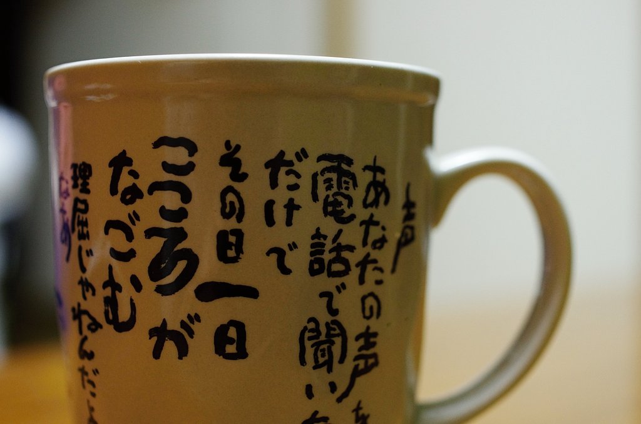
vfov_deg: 25.6
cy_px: 212
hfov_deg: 37.9
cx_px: 320
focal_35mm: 52
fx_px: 933
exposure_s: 1/40
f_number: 3.5
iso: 1600
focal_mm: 35
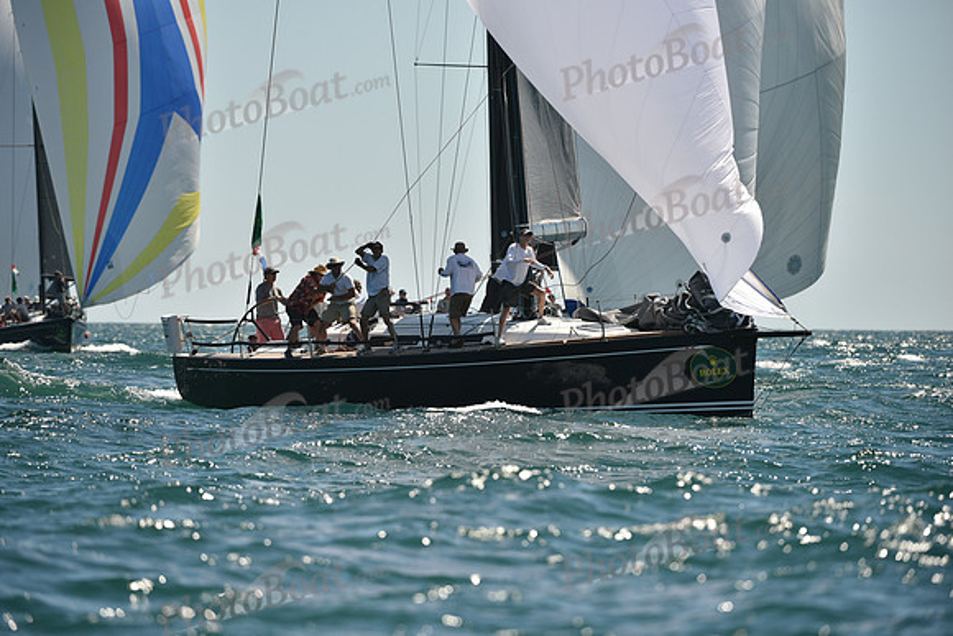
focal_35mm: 300
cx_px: 476
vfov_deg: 4.6
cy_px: 318
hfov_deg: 6.9
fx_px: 7943
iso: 250
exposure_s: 1/2500
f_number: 5
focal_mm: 300
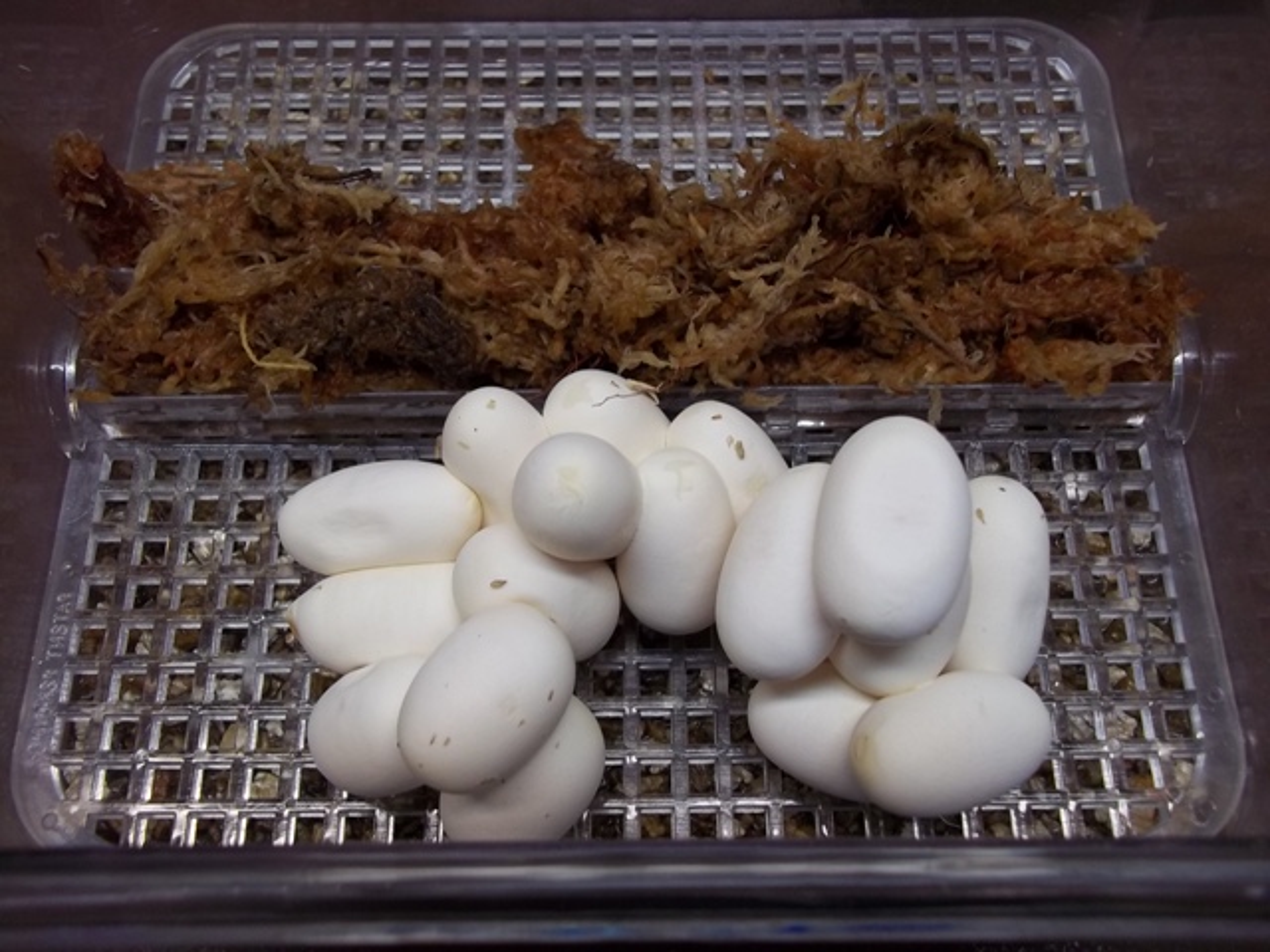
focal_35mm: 32
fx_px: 1174
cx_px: 635
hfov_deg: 56.8
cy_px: 476
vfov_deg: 44.2
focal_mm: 5.7
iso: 80
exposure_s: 1/40
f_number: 2.9
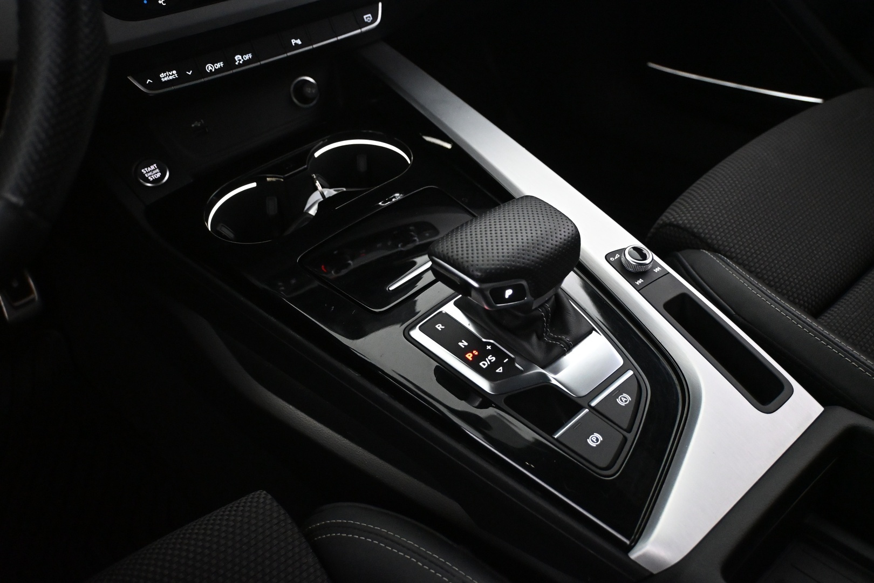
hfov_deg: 57.2
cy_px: 292
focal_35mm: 33
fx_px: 801
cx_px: 437
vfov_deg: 40.0
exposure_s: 1/60
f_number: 4
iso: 5000
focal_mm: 22
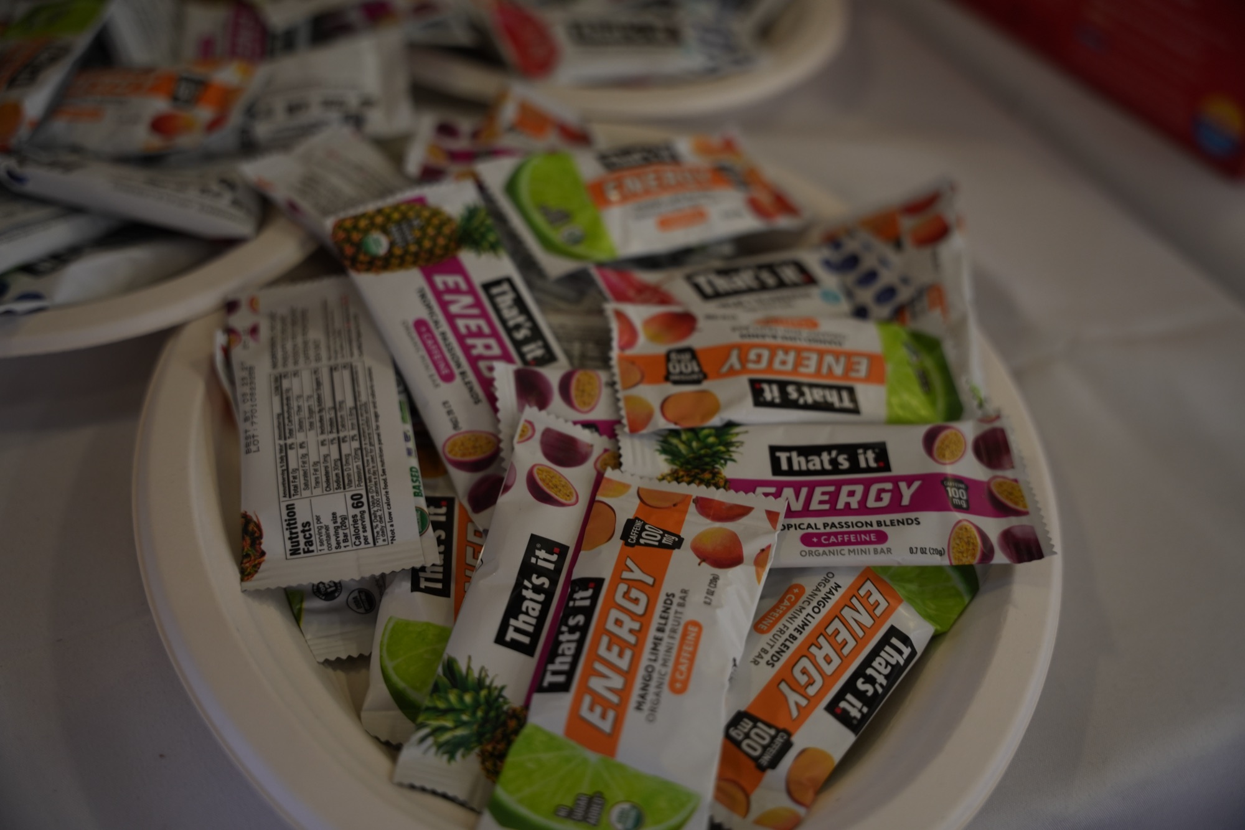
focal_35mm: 40
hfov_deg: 48.0
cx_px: 622
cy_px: 415
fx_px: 1397
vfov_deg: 33.1
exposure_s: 1/50
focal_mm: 40.4
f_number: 2.8
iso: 640
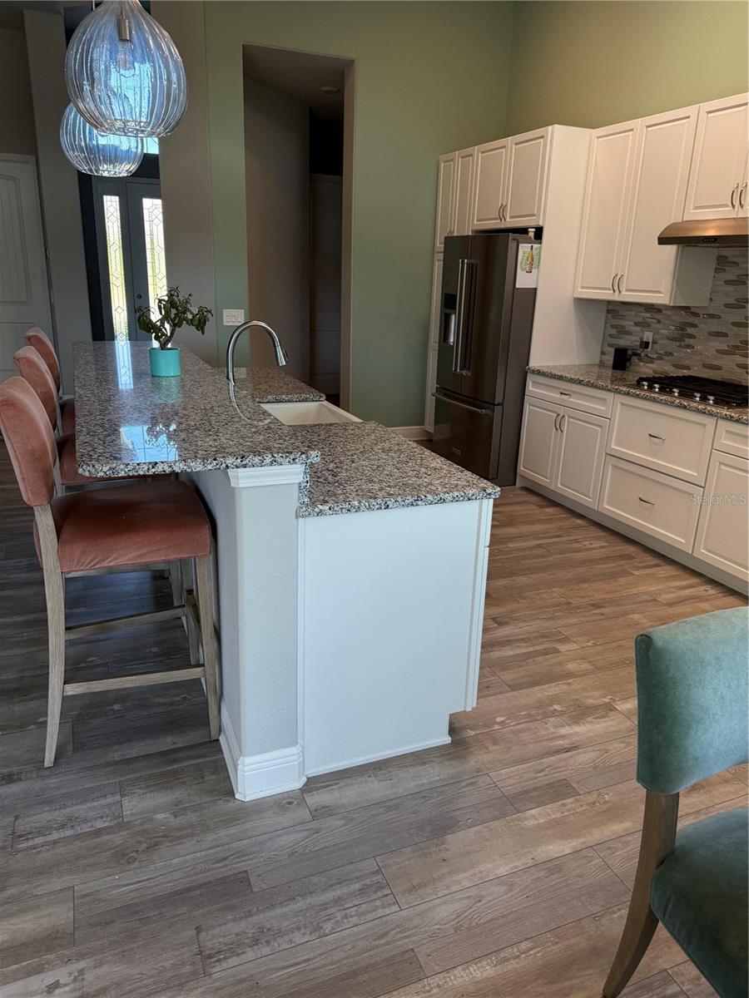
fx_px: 692
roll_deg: -2.7
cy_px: 499
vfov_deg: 71.6
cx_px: 374
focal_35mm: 24
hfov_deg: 56.8
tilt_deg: -19.5
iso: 200
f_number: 1.78
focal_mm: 6.76
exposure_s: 1/229
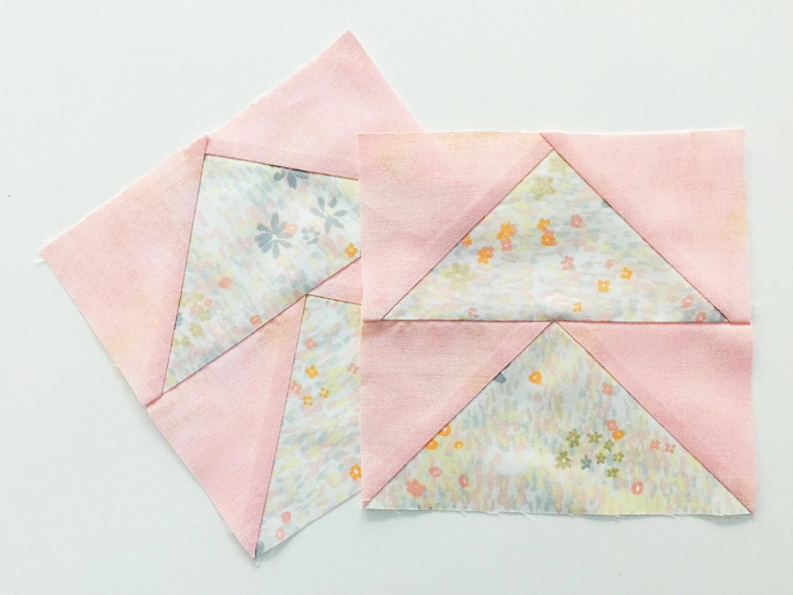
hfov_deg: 61.7
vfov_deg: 48.2
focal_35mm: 29
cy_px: 298
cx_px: 396
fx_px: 664
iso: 200
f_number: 2.2
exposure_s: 1/33
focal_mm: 4.15
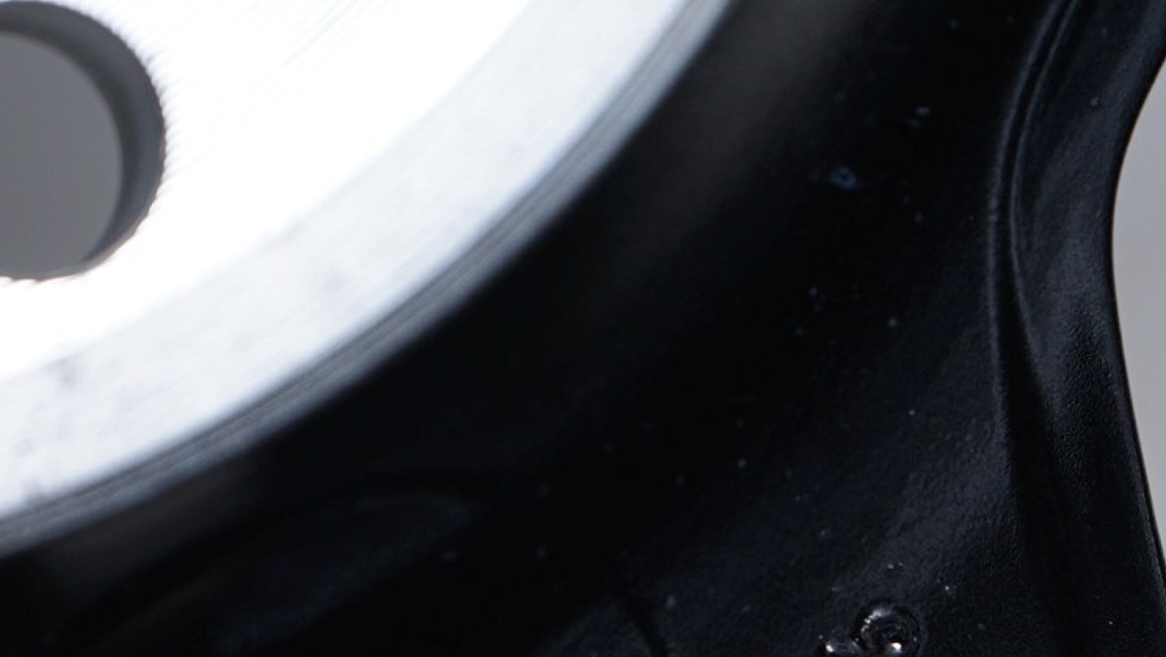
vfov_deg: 6.3
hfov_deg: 11.3
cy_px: 989
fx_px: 5845
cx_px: 1070
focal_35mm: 189
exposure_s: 1/125
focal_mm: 70
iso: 250
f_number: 7.1
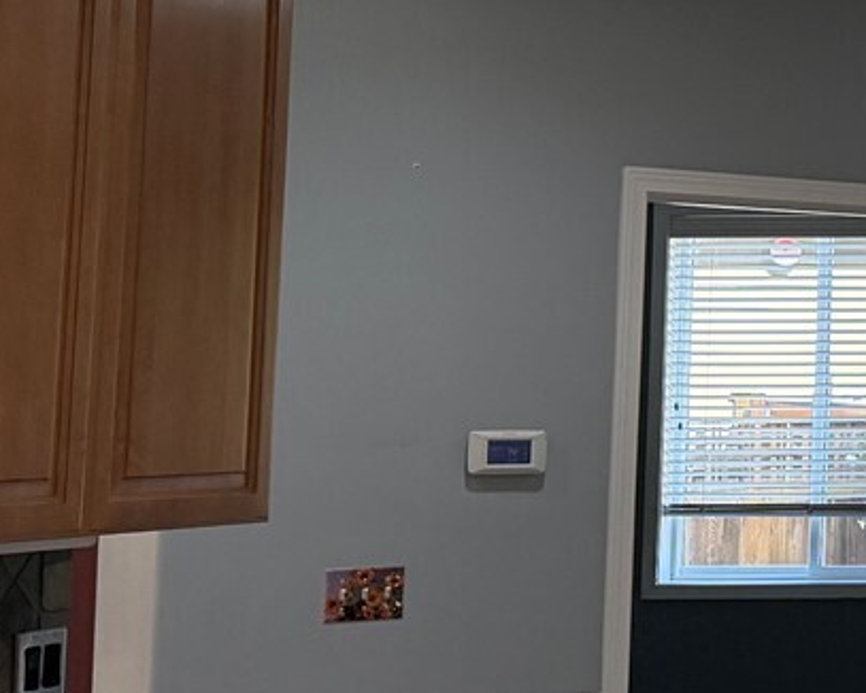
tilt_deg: +5.2
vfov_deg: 16.6
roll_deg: +0.5
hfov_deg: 17.3
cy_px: 181
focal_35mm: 92
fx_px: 2359
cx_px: 1517
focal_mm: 6.76
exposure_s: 1/161
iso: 200
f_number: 1.78
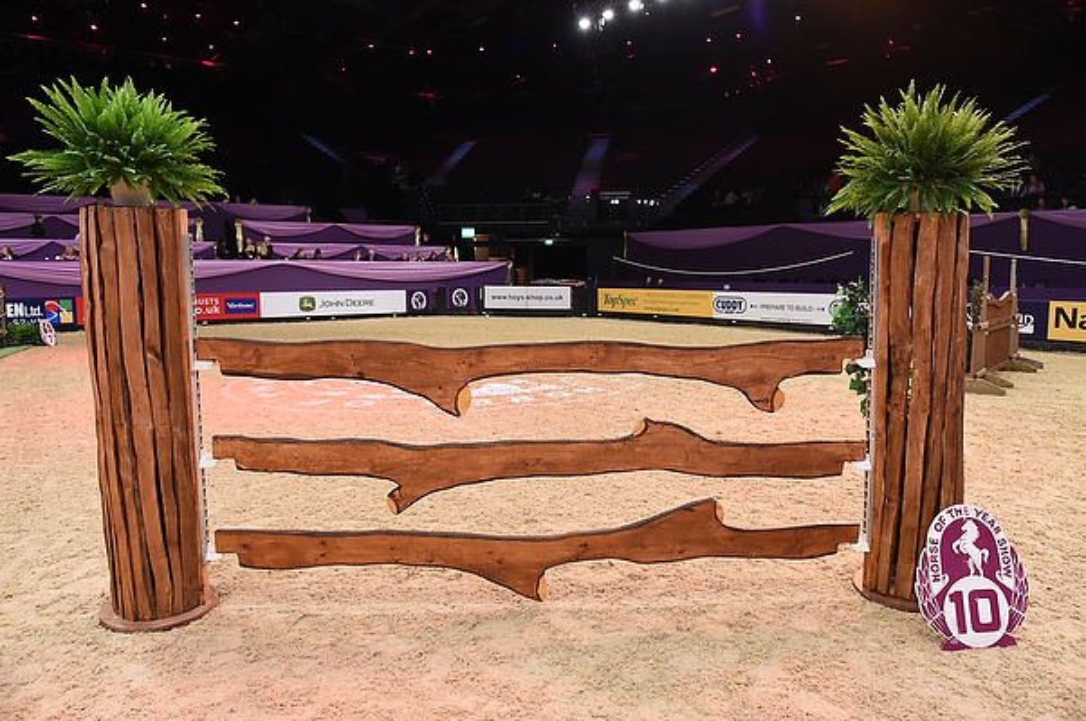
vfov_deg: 53.0
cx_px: 543
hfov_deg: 73.8
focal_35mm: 24
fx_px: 723
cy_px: 360
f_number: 4.5
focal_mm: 24
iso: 6400
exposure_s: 1/200
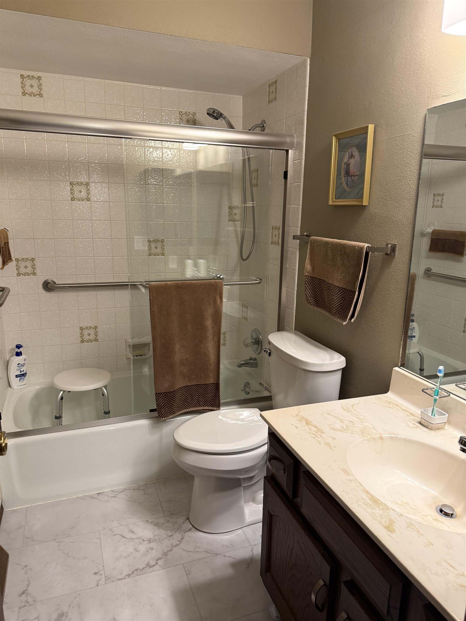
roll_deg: -1.2
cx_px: 233
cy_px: 310
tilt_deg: -12.4
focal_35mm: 24
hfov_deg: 56.8
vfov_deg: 71.6
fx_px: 431
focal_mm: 6.76
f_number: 1.78
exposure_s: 1/60
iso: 250
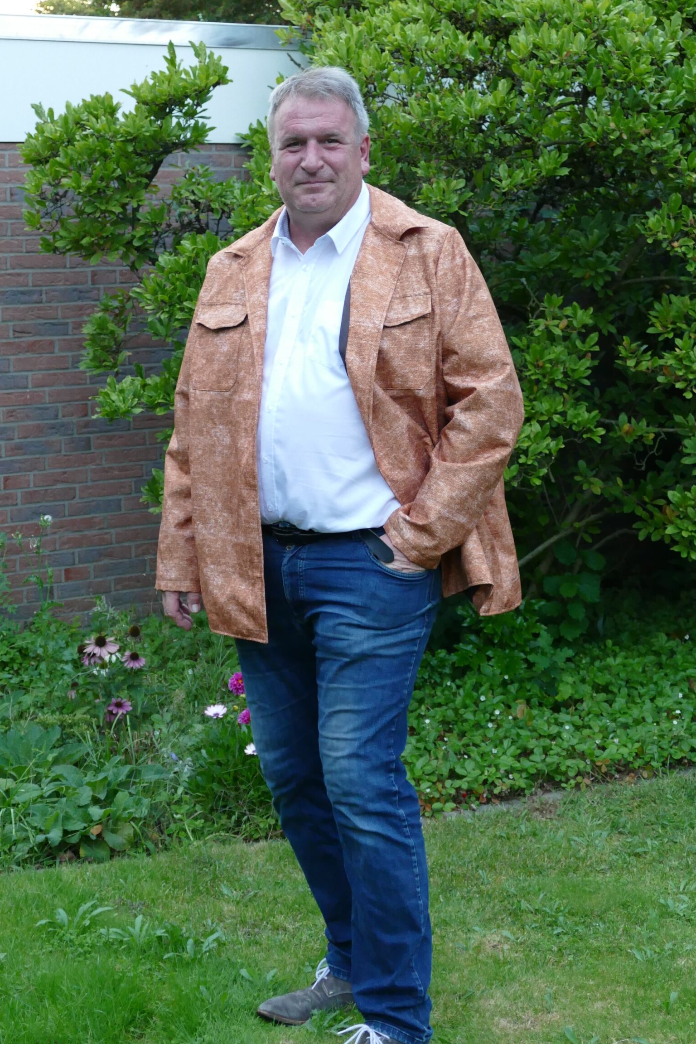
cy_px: 564
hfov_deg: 27.0
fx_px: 1450
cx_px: 331
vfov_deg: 39.6
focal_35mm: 50
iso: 800
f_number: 3.2
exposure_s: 1/80
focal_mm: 16.24
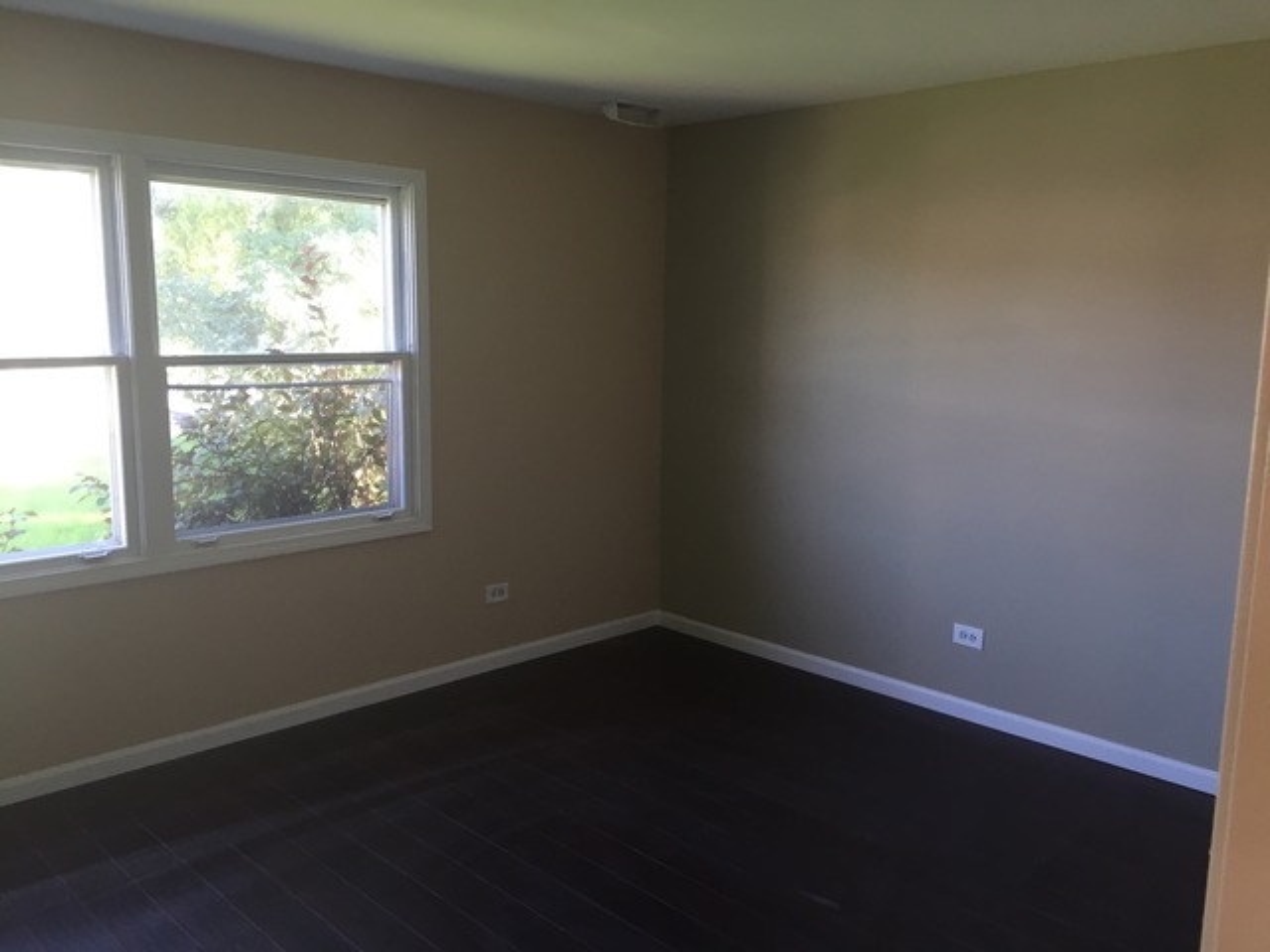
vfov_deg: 48.2
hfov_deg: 61.7
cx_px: 635
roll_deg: -1.6
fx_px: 1064
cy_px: 476
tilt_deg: -7.5
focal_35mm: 29
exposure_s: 1/30
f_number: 2.2
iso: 40
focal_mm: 4.15
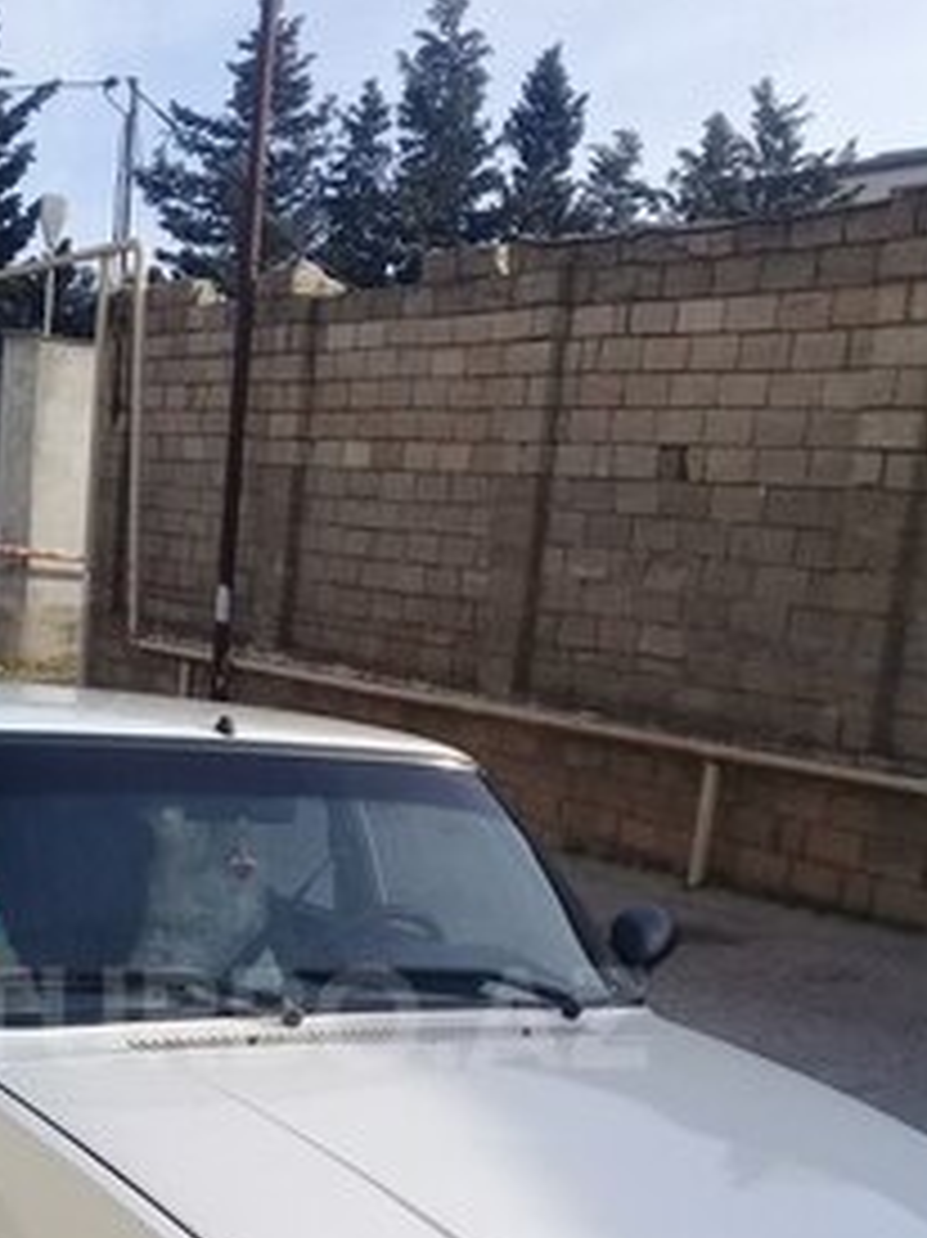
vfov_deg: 33.2
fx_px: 2001
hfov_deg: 25.9
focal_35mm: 56
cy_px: 1017
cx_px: 302
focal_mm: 3.3
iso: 50
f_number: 2.2
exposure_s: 1/917
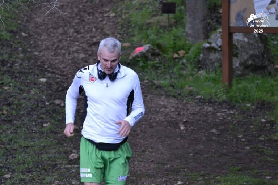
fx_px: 2316
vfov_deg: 4.6
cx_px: 139
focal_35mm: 300
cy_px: 92
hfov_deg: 6.9
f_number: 5.3
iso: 1600
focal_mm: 200
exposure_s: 1/500
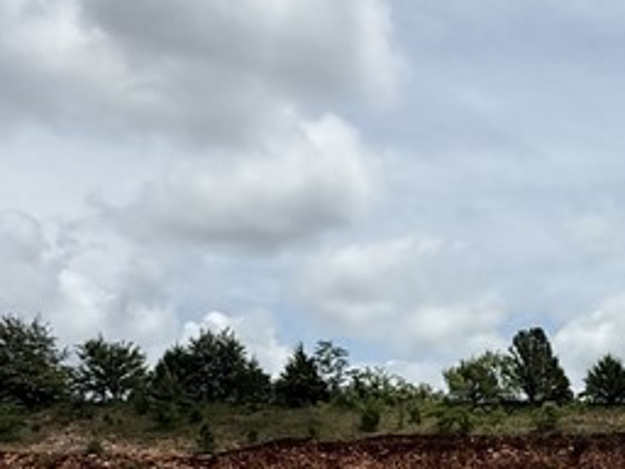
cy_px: 493
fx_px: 1011
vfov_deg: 24.6
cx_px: 642
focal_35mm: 56
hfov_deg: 31.4
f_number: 2.2
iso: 50
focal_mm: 2.22
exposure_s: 1/4762
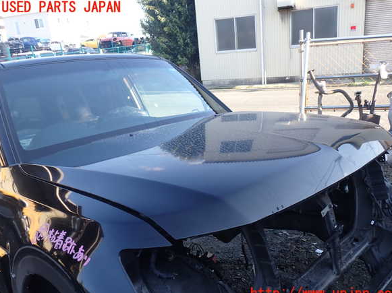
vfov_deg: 45.4
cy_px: 151
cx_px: 200
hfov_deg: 58.4
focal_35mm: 31
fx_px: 351
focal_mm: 5.4
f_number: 3.2
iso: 100
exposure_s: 1/160
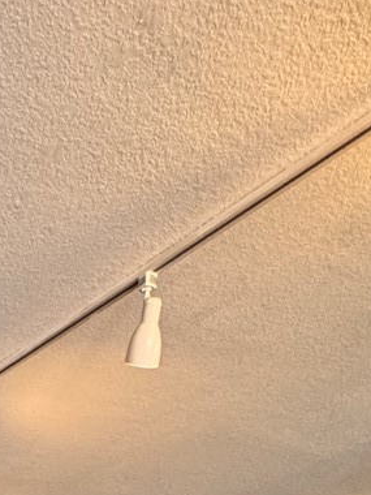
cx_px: -44
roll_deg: +1.2
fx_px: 843
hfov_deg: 23.2
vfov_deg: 20.5
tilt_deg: -12.9
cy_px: 931
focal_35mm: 59
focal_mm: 2.22
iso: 500
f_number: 2.2
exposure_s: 1/60
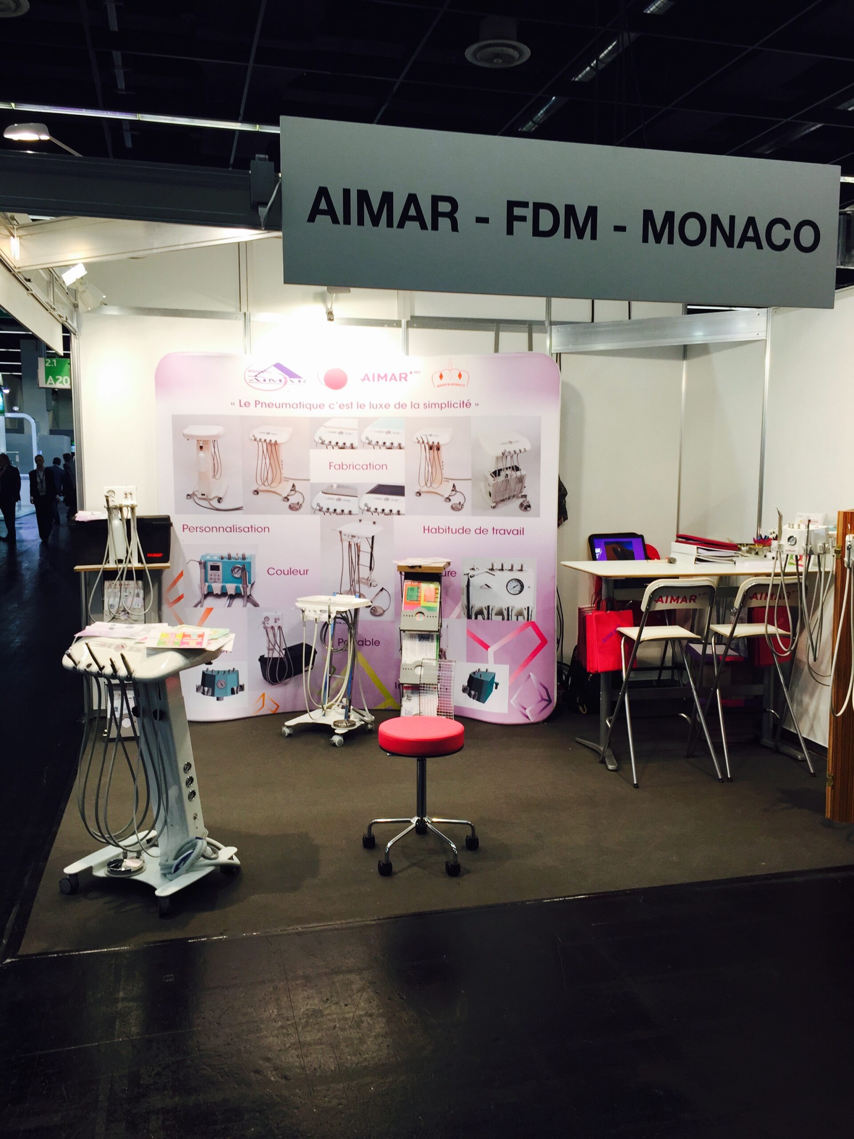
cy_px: 570
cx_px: 427
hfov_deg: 48.2
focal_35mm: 29
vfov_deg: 61.7
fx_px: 954
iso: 32
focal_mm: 4.15
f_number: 2.2
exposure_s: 1/60
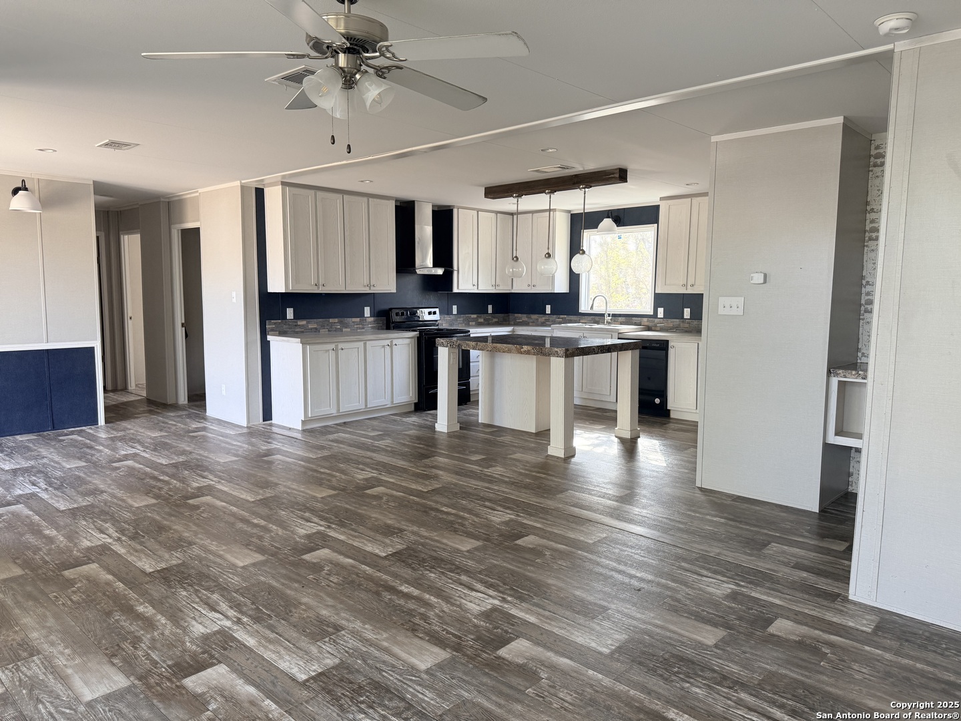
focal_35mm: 24
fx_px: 666
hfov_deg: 71.6
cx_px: 480
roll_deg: -0.3
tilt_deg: -5.2
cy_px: 360
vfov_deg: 56.8
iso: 200
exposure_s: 1/121
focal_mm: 6.76
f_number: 1.78
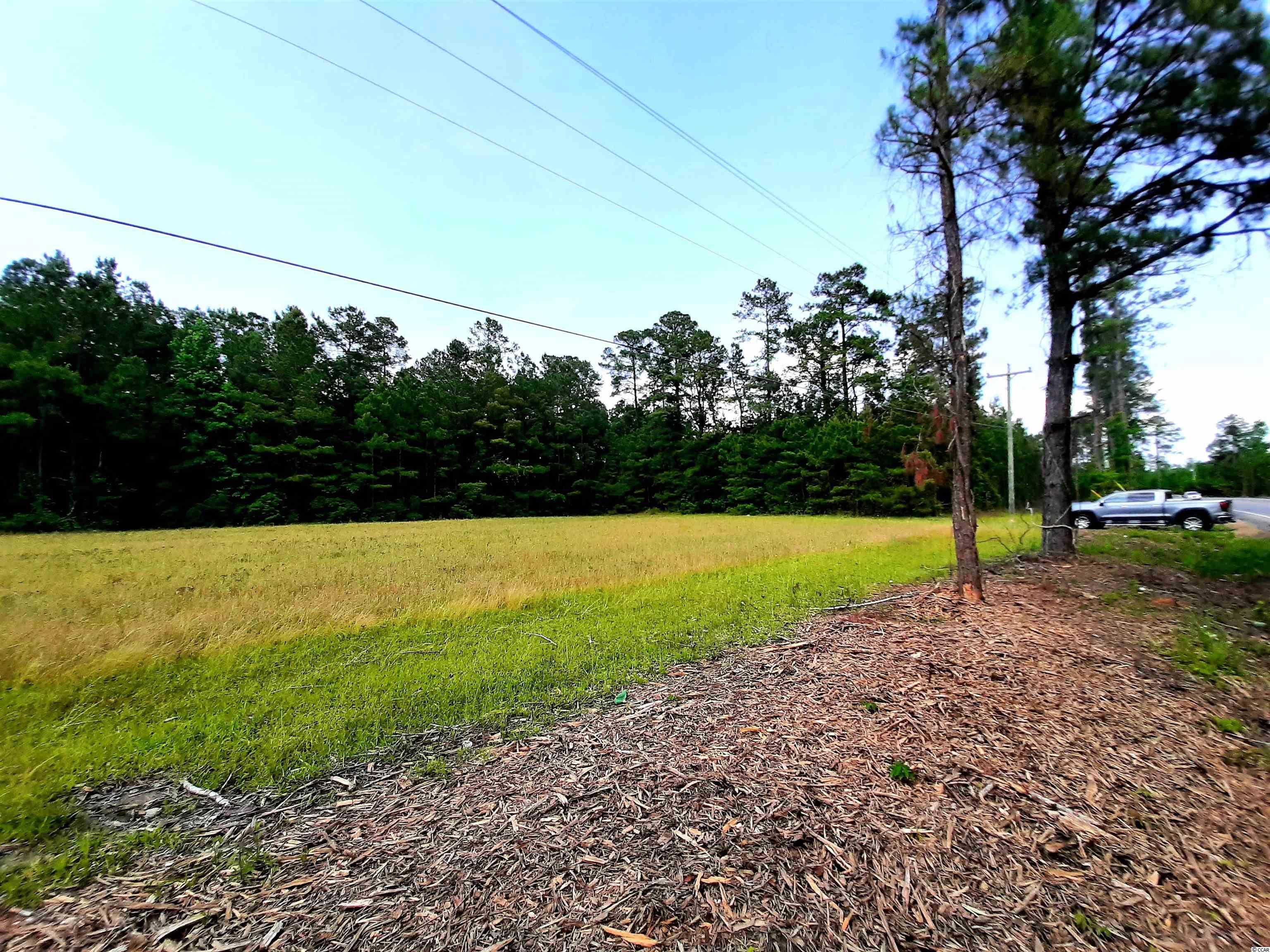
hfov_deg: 106.2
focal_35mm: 13
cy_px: 476
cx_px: 635
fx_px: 477
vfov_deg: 89.9
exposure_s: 1/588
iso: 40
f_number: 2.2
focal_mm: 1.42
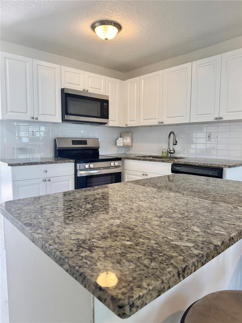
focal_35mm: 24
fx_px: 224
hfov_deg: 56.8
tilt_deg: -6.2
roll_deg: -0.6
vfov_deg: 71.6
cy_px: 162
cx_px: 121
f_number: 1.78
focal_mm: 6.76
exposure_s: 1/120
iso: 200
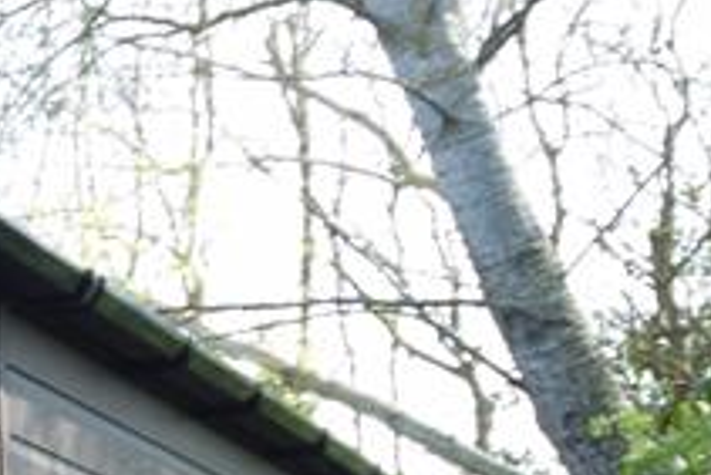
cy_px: 616
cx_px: -1078
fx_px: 2191
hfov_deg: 13.0
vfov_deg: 12.0
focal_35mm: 111
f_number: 6.3
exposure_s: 1/160
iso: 400
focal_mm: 13
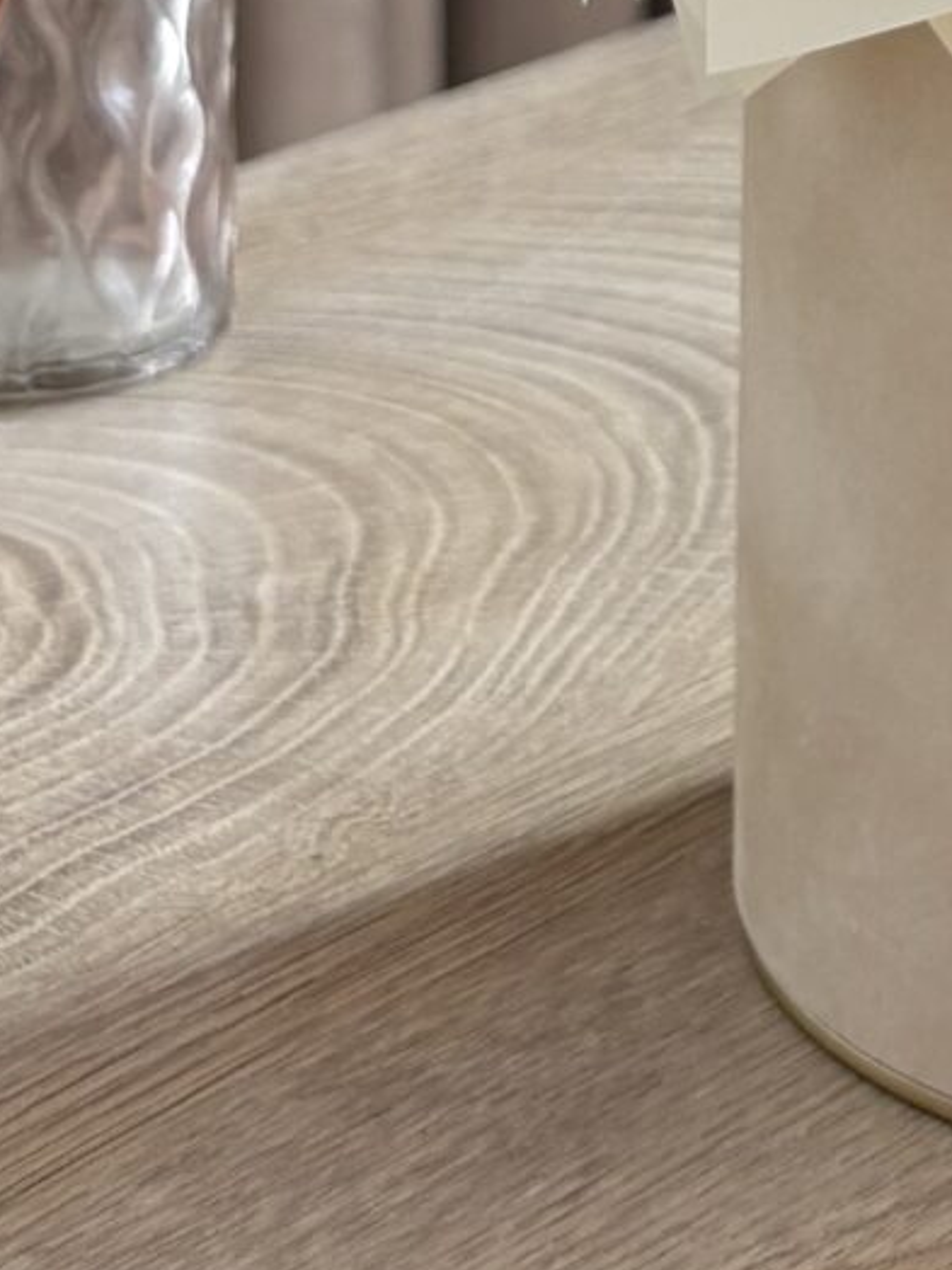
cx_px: 1301
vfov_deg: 13.9
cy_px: -986
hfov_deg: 11.3
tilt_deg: -4.0
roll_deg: -0.4
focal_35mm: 127
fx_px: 4657
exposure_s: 1/121
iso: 80
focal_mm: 5.96
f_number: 1.6
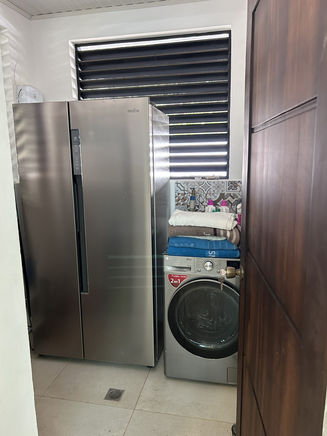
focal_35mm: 26
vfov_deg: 67.3
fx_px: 327
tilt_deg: -8.5
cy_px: 218
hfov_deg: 53.1
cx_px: 164
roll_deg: +1.7
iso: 200
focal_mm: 5.7
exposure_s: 1/60
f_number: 1.5
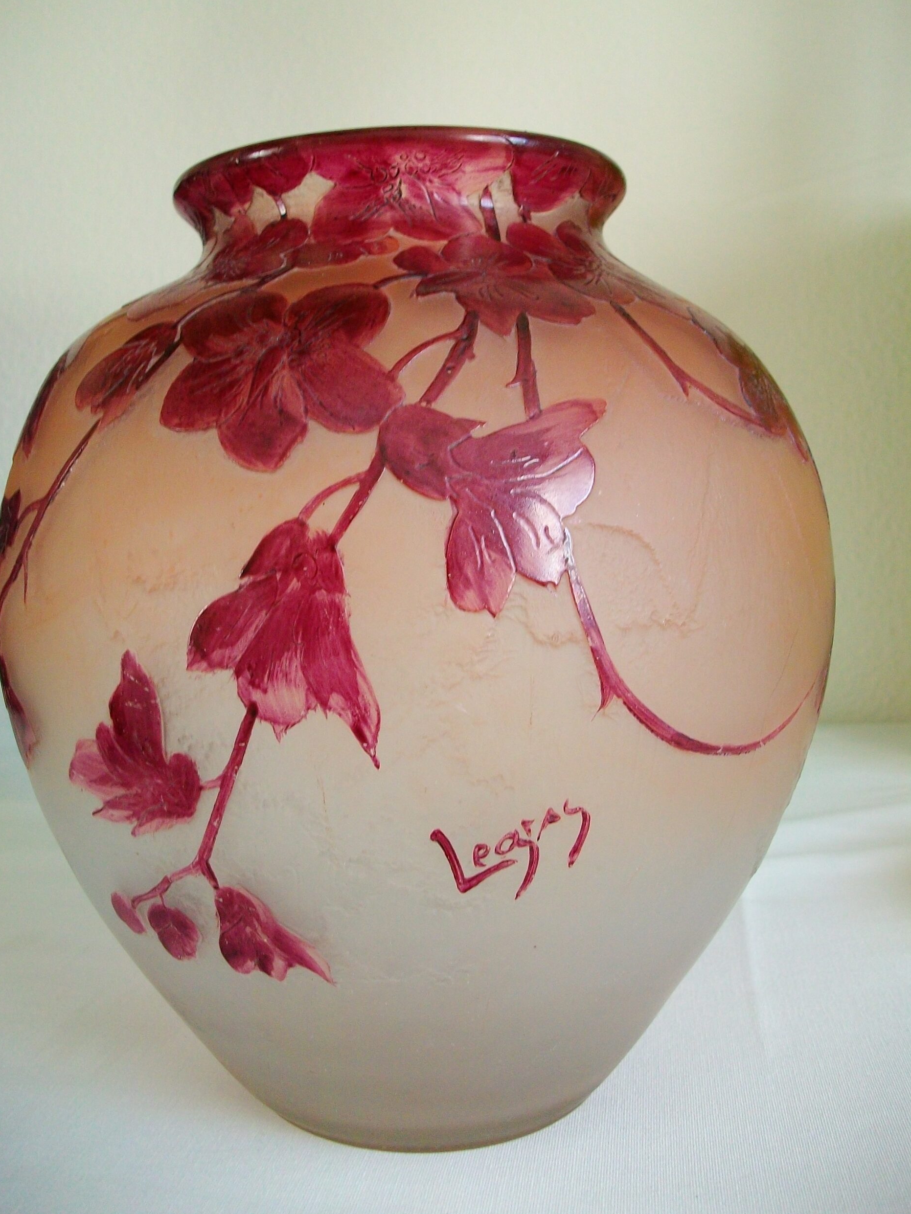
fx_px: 1158
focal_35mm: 33
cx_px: 451
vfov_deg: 55.3
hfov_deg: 43.0
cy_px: 595
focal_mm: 5.7
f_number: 2.9
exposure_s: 1/40
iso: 159
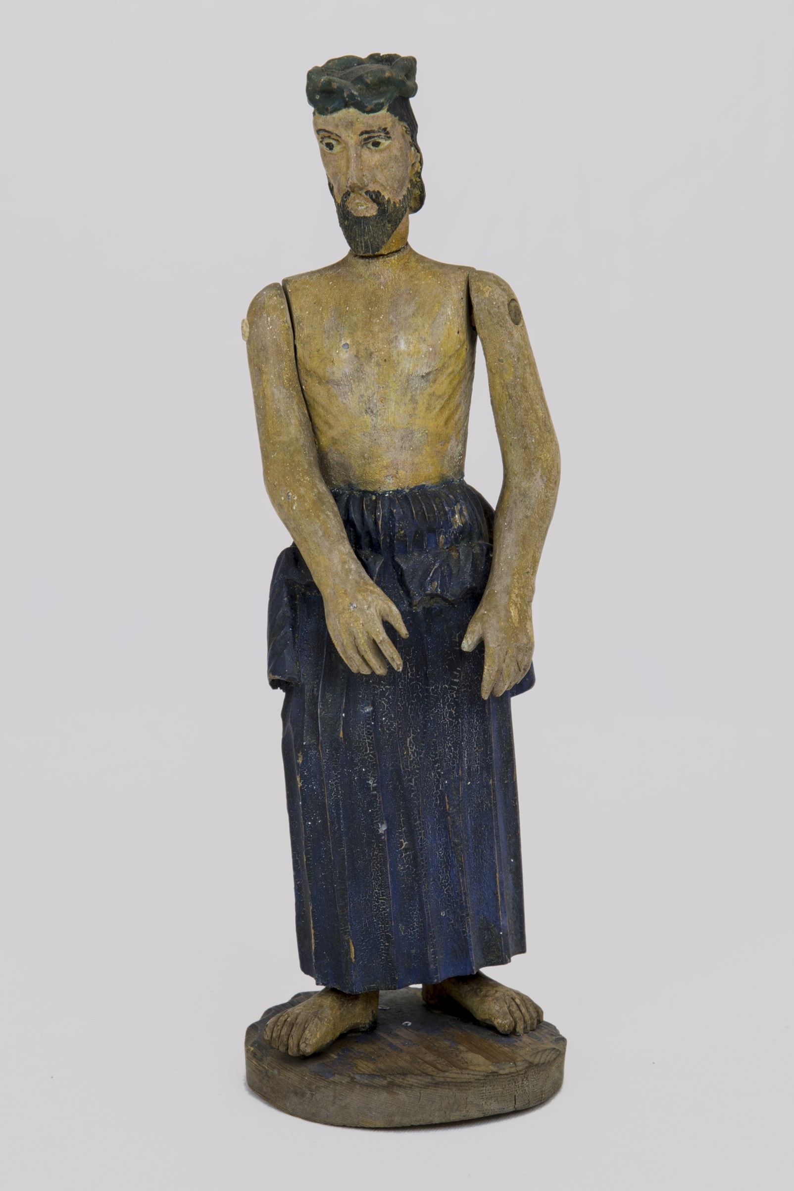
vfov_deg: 20.9
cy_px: 596
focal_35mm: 98
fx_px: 3226
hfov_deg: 14.0
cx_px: 397
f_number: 9
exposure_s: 1/8
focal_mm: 65
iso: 100
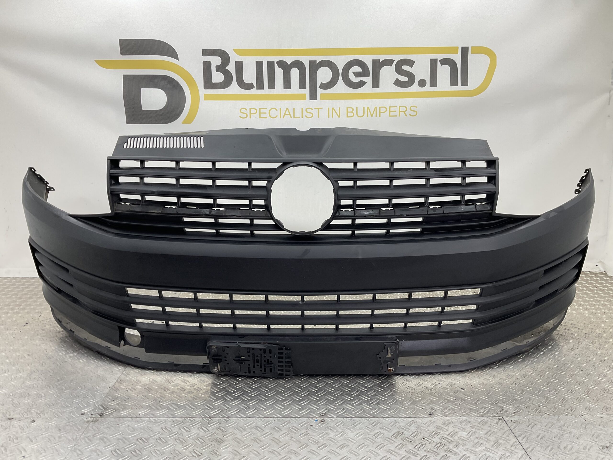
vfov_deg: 48.2
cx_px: 306
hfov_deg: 61.7
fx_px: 514
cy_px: 230
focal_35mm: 29
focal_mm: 3
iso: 25
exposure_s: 1/100
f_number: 1.8
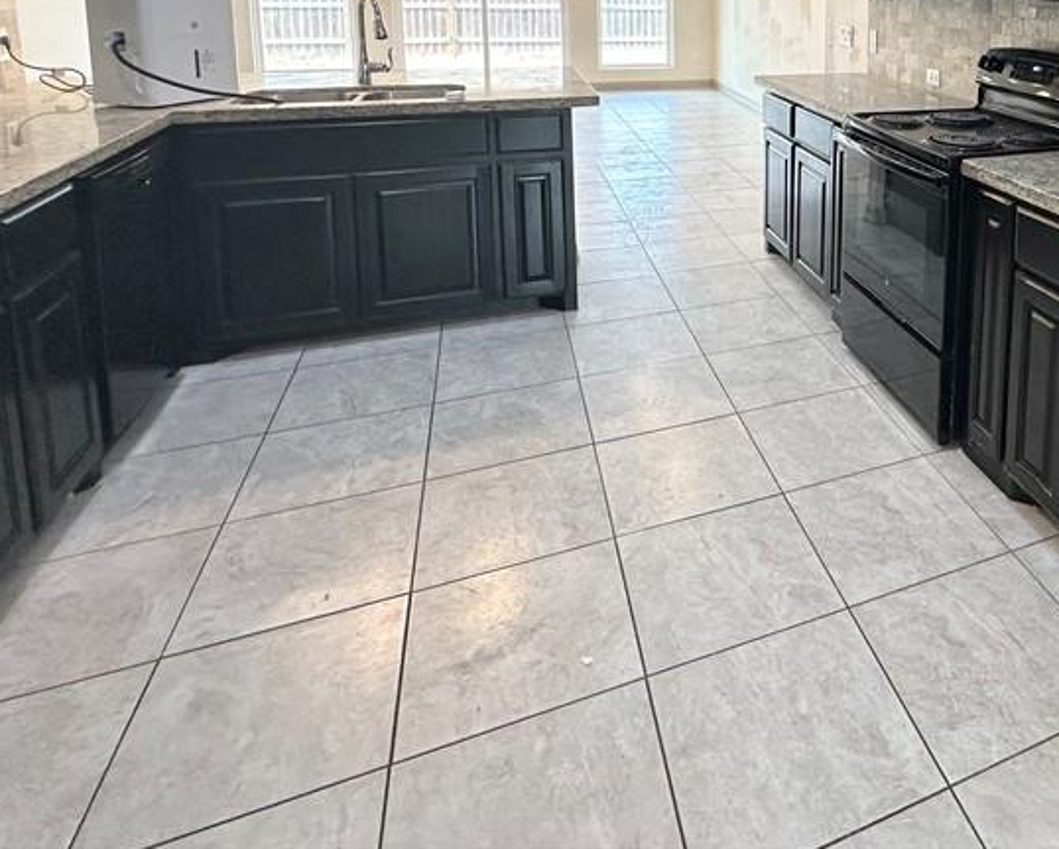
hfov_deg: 59.7
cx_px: 876
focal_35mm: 26
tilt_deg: -8.5
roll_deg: -1.8
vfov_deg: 49.4
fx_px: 815
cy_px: 97
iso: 160
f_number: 2.2
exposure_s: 1/120
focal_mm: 2.22
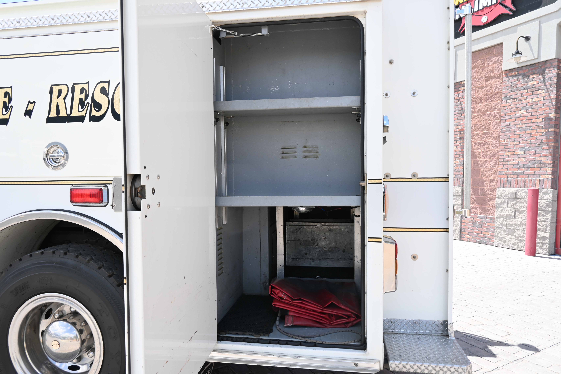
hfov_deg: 73.7
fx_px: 374
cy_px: 187
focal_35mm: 24
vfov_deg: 53.1
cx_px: 280
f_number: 6.3
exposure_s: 1/160
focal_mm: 16
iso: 100
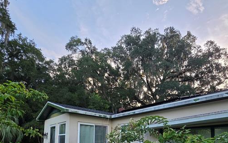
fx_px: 130
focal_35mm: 21
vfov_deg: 50.4
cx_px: 120
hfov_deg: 82.2
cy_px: 130
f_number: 1.9
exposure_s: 1/120
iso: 32
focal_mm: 2.2
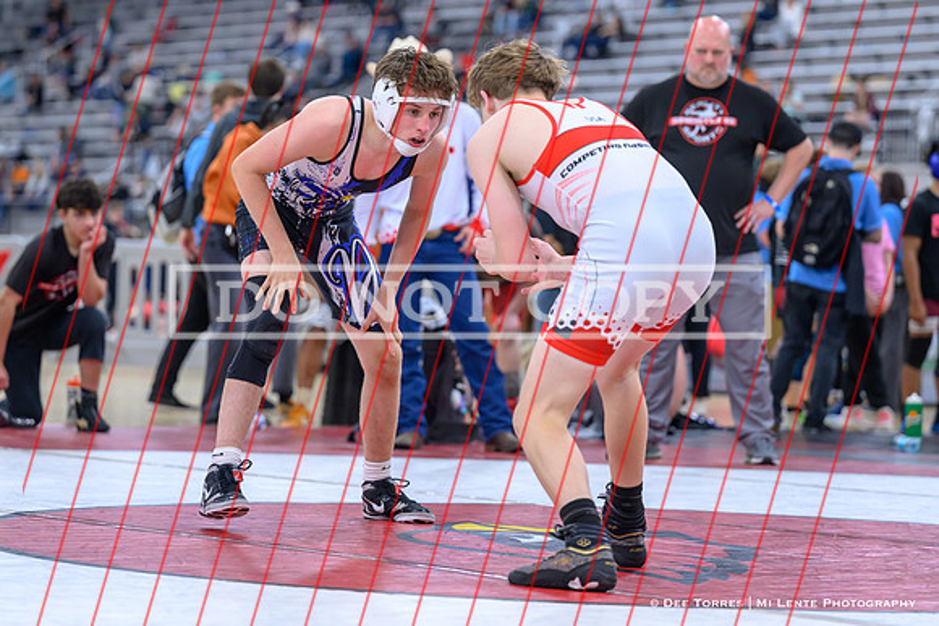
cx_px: 437
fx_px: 3216
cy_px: 249
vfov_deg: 11.1
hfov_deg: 16.6
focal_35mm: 123
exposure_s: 1/640
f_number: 2.8
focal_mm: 98
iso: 1800
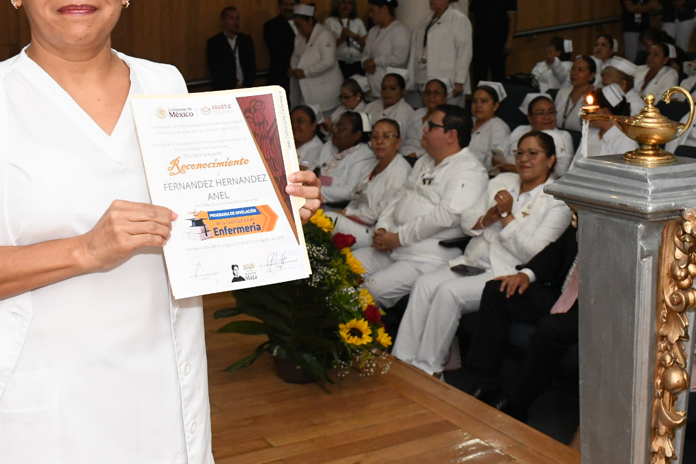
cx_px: 400
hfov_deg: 39.5
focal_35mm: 50
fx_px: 966
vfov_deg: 26.8
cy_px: 157
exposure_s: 1/125
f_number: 6.3
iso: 3200
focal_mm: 23
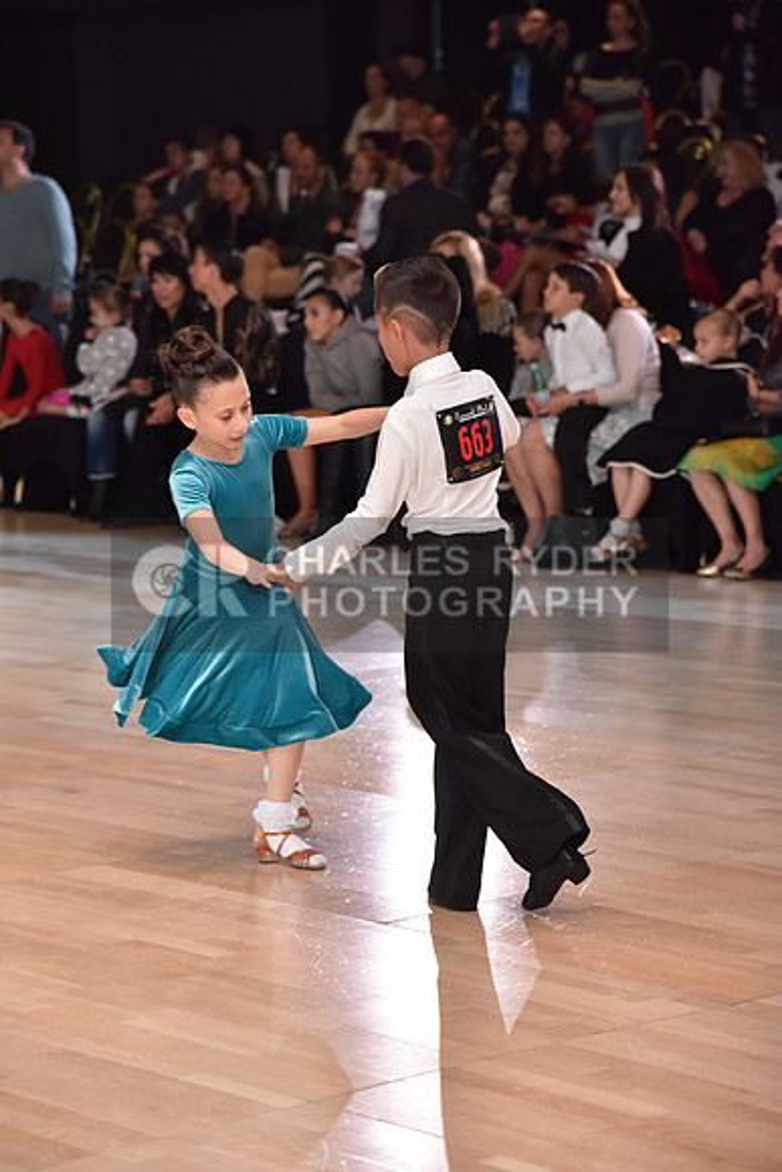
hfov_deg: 11.4
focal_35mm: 120
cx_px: 391
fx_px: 3907
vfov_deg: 17.1
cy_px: 586
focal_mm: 120
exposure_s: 1/250
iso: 1600
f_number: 5
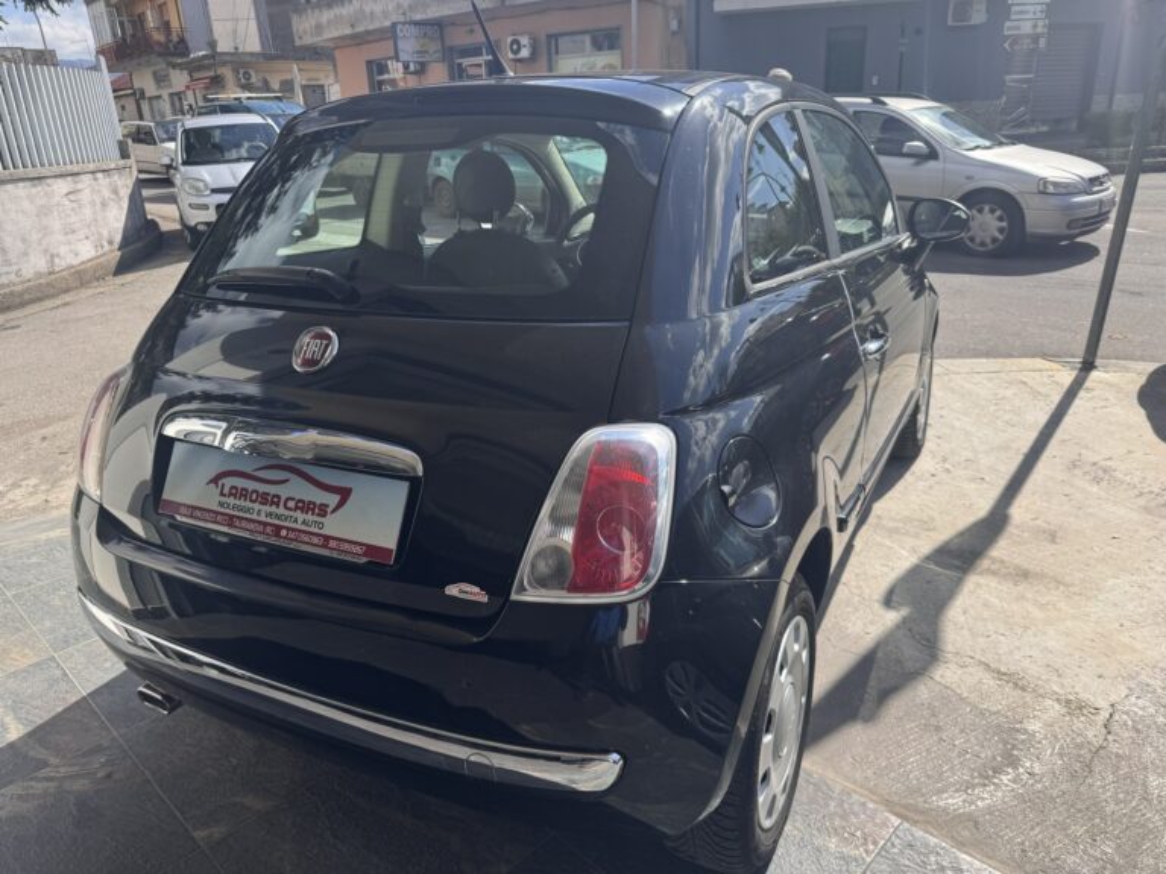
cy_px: 437
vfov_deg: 56.8
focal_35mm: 24
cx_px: 583
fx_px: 808
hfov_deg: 71.6
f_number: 1.78
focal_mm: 6.76
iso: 80
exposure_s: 1/3247
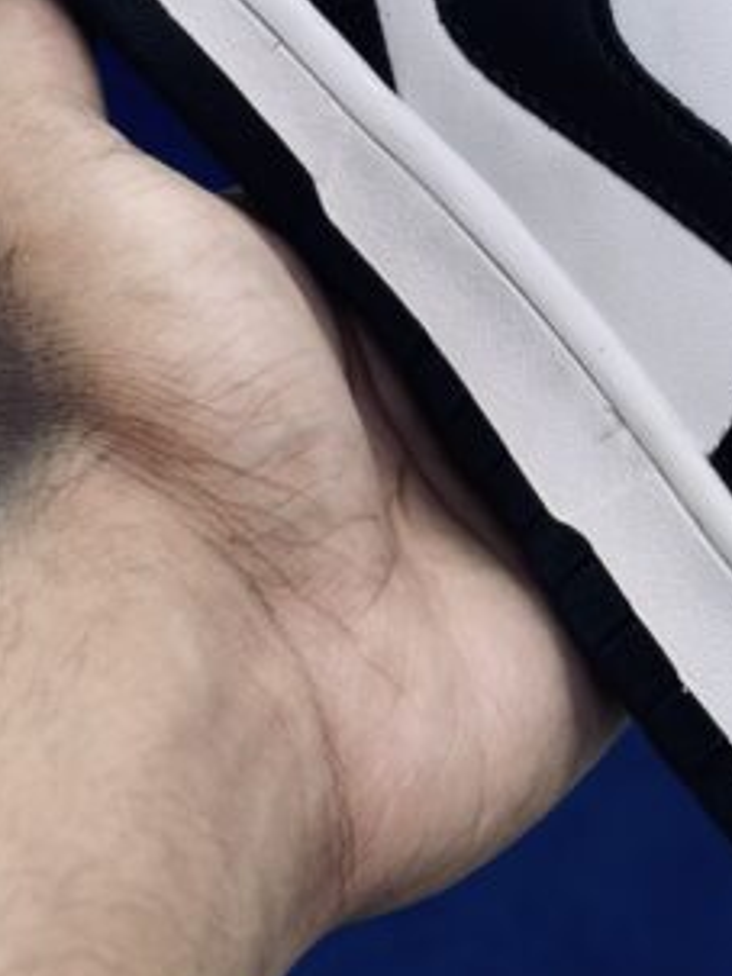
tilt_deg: -57.3
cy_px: 150
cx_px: 697
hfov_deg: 10.0
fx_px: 4176
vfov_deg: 13.3
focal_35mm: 148
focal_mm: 6.86
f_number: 1.78
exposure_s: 1/100
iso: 80
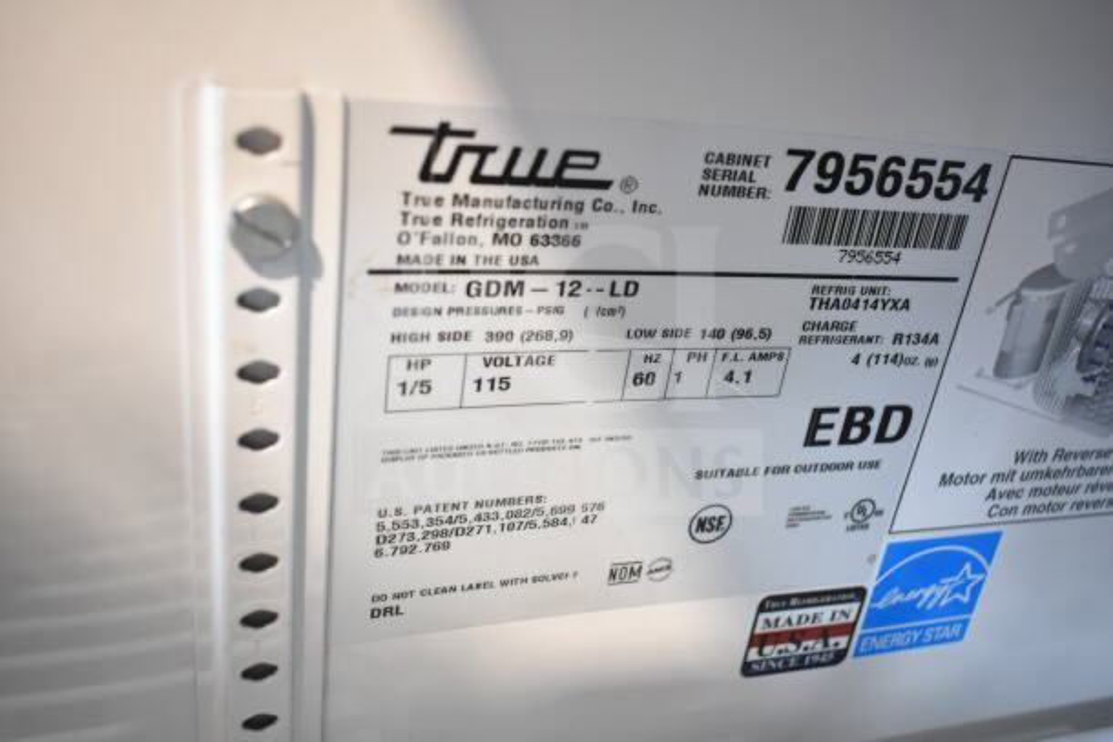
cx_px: 556
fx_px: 974
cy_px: 371
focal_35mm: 32
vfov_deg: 41.7
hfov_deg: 59.5
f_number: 3.8
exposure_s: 1/60
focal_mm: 21
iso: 1600
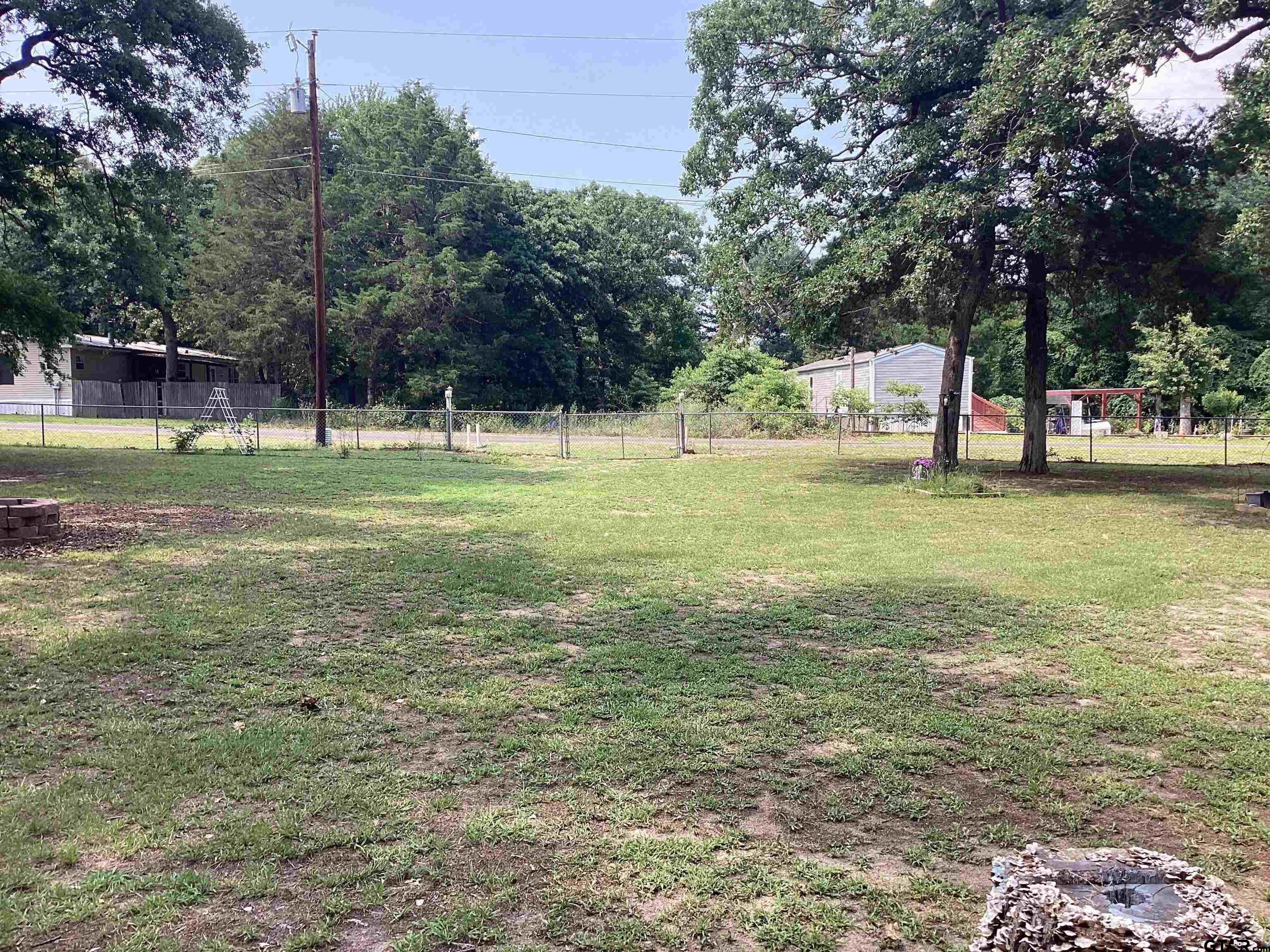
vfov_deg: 45.4
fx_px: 1137
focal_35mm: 31
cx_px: 635
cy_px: 476
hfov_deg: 58.4
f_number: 2.4
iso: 25
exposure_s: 1/254
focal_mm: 3.3
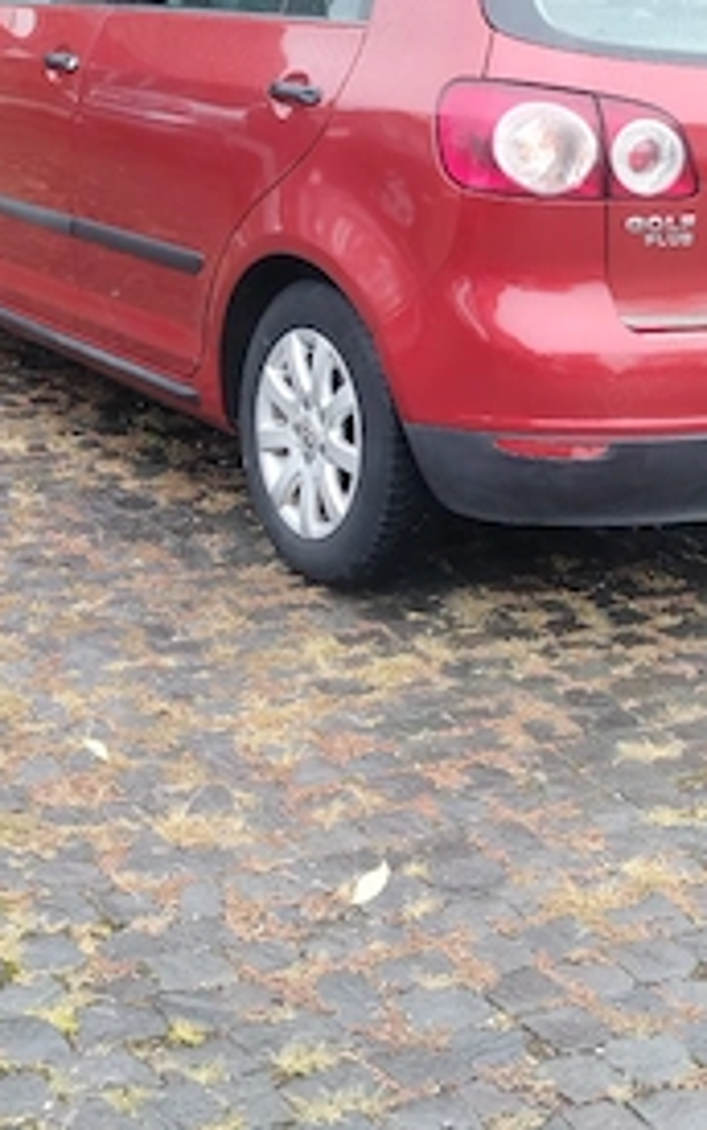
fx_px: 1140
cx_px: 423
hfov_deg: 34.3
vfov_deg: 52.1
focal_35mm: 37
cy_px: 415
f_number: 1.89
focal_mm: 5.89
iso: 100
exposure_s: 1/50
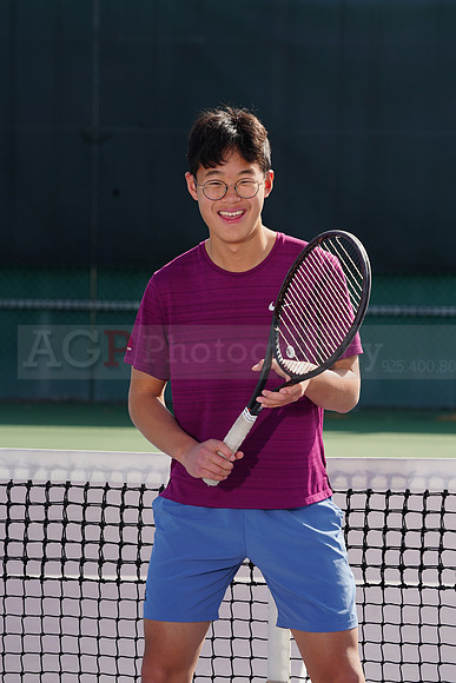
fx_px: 4348
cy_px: 342
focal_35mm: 229
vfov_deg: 9.0
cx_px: 228
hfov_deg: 6.0
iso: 100
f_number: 9
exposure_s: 1/200
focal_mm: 229
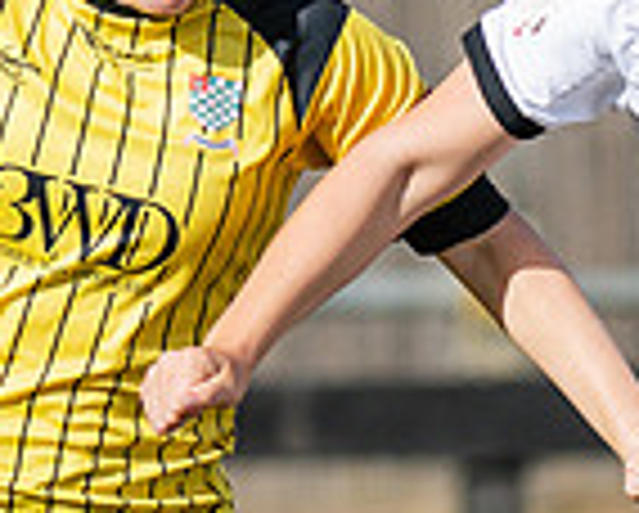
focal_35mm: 2440
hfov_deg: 0.8
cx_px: 193
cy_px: 733
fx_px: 46209
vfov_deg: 0.6
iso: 200
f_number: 4
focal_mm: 300
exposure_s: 1/2000
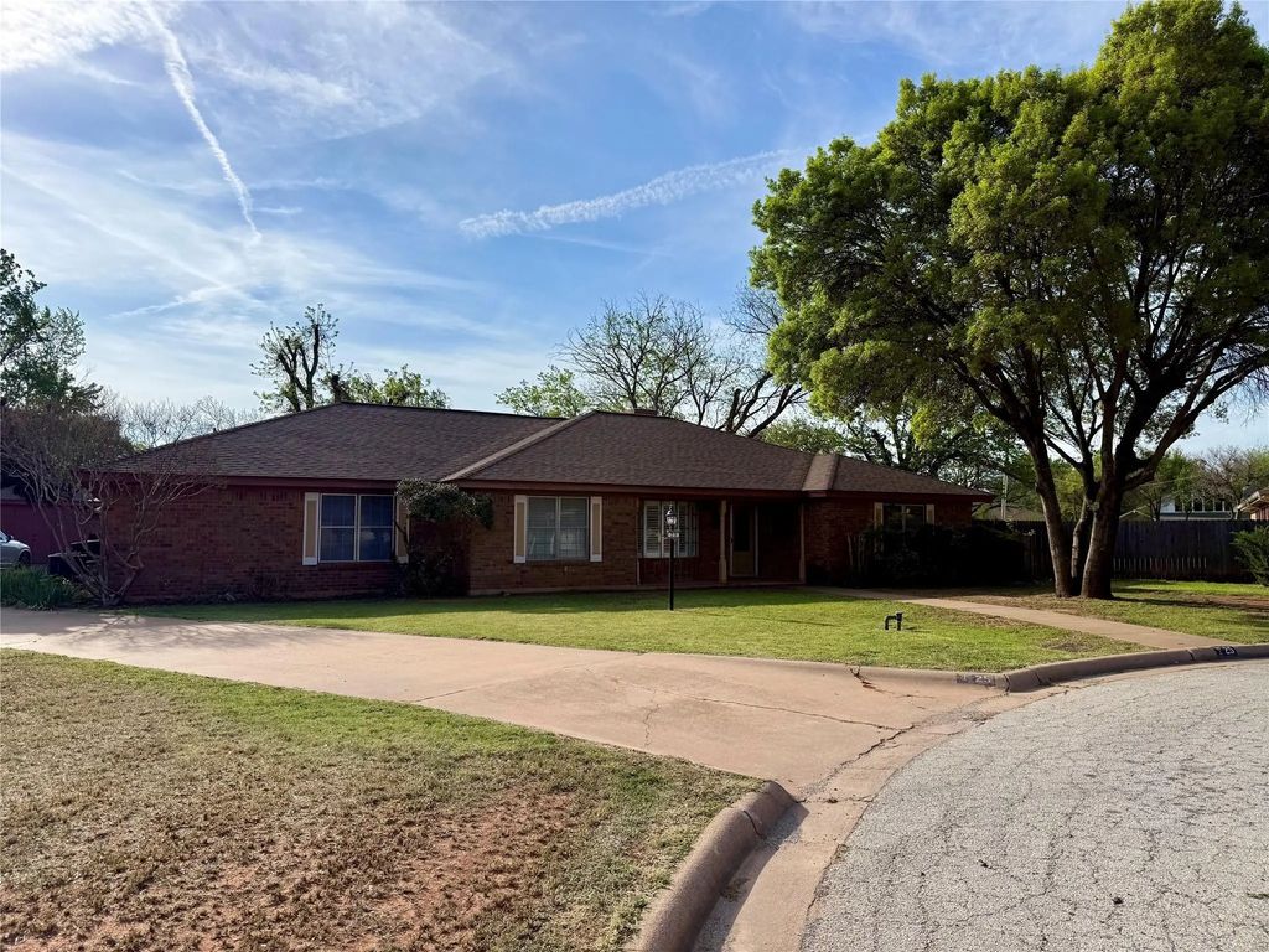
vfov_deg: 56.8
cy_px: 476
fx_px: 880
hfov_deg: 71.6
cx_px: 634
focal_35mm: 24
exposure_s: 1/6173
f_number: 1.78
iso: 80
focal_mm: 6.76
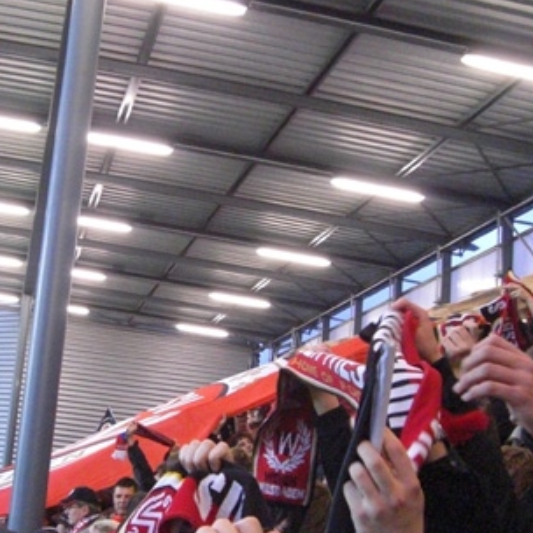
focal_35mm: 61
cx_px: 139
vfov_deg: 28.2
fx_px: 1063
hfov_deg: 27.8
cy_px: 277
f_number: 2.7
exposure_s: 1/100
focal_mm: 6.2
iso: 800
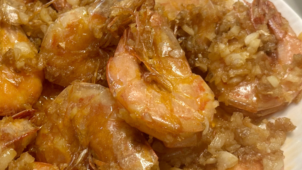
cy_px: 97
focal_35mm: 91
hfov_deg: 23.3
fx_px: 729
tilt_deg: -50.0
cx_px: 95
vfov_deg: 13.3
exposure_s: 1/60
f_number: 1.8
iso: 250
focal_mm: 6.9
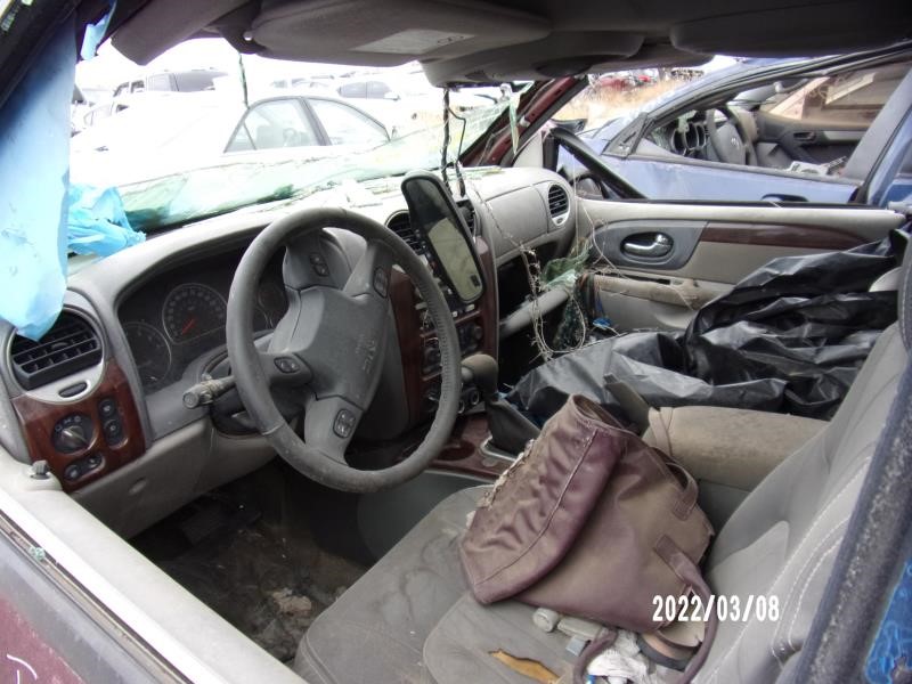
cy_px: 342
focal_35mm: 24
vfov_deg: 56.8
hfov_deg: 71.6
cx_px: 456
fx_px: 632
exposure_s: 1/120
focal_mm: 4.3
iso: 80
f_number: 3.3
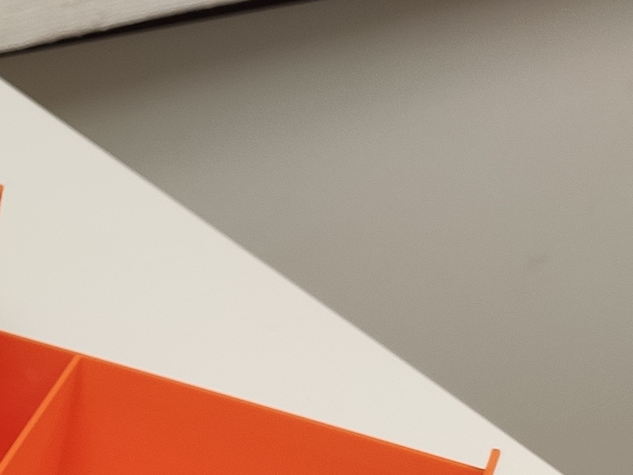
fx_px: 2012
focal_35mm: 110
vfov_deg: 13.4
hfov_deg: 14.7
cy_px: 404
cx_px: -639
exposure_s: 1/50
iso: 202
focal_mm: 4.77
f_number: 1.75
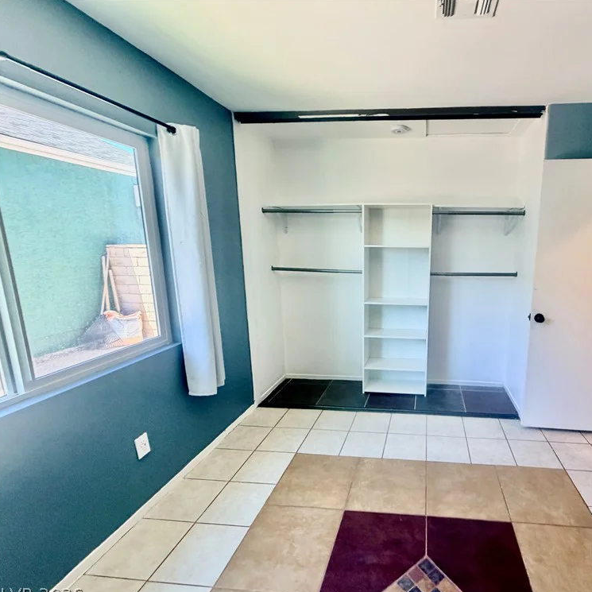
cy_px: 303
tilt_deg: -7.7
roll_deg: -2.6
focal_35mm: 17
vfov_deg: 84.0
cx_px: 403
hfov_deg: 80.7
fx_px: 329
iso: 200
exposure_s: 1/120
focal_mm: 2.22
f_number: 2.2
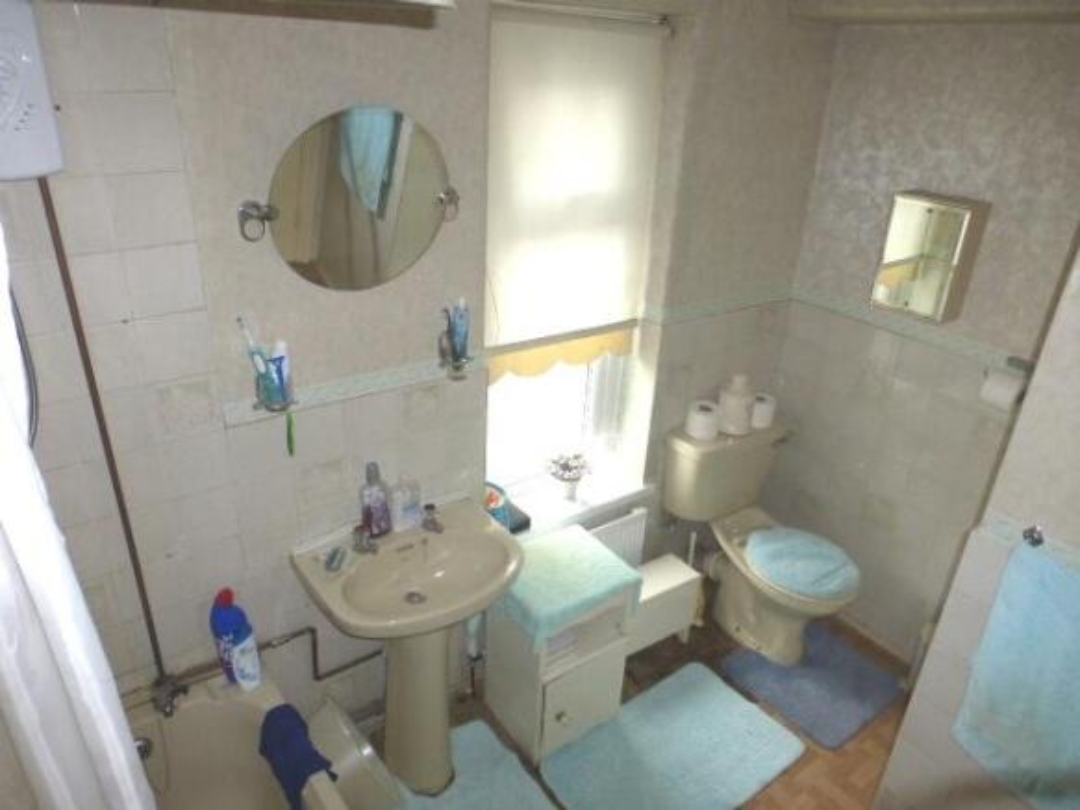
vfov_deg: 56.8
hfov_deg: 71.6
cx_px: 540
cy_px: 405
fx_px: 749
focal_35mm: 24
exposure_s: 1/60
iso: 160
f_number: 3.3
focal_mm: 4.3
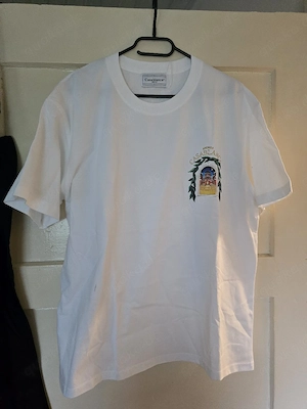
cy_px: 204
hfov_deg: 58.9
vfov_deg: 73.9
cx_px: 154
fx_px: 272
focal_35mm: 23
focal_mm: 6.3
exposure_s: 1/101
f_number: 1.7
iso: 1250
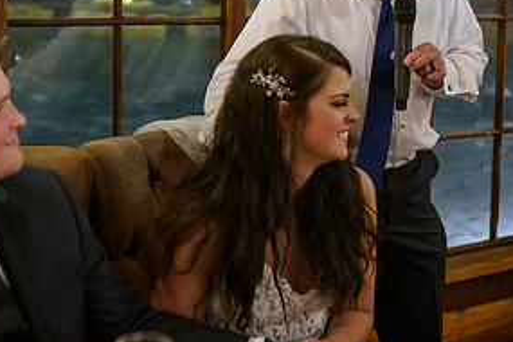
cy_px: 76
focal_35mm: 74
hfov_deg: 27.3
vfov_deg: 18.3
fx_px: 1054
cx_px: 295
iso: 3200
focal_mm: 35
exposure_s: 1/250
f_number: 2.2
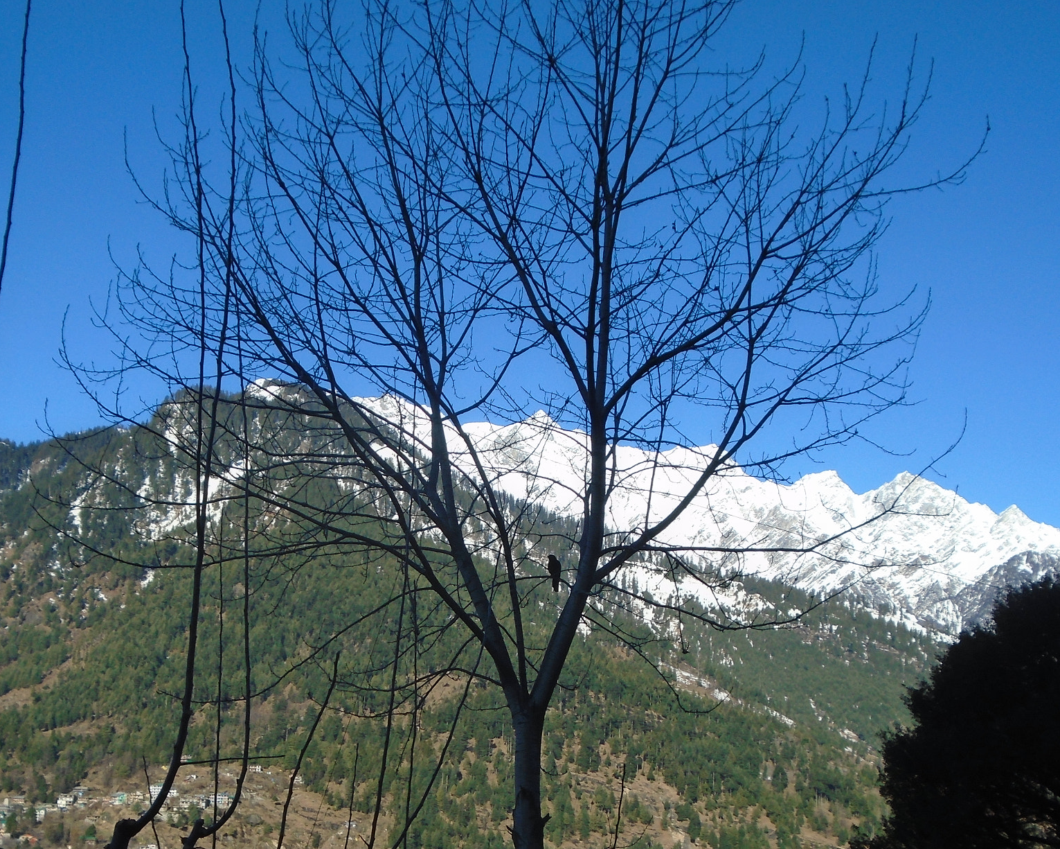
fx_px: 1475
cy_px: 531
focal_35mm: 47
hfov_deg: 39.5
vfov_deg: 31.9
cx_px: 506
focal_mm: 6.4
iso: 100
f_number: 3.8
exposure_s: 1/1000
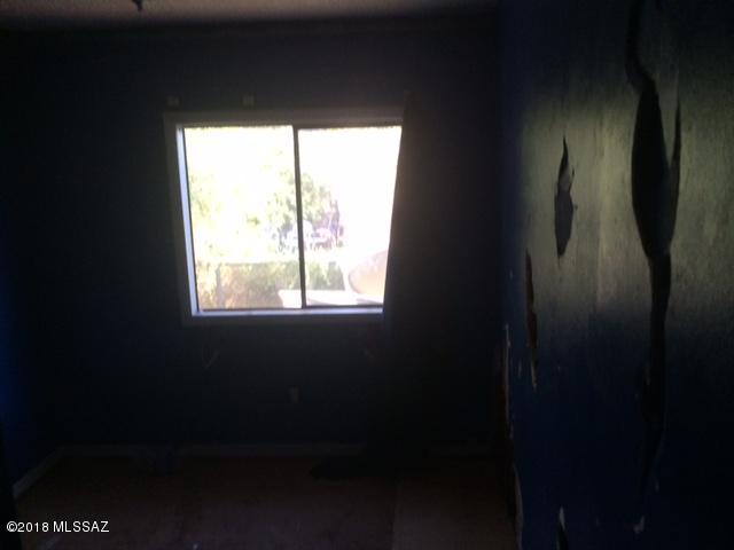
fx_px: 615
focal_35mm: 29
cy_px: 275
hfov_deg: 61.7
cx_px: 367
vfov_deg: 48.2
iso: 64
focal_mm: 4.15
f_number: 2.2
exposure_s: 1/30
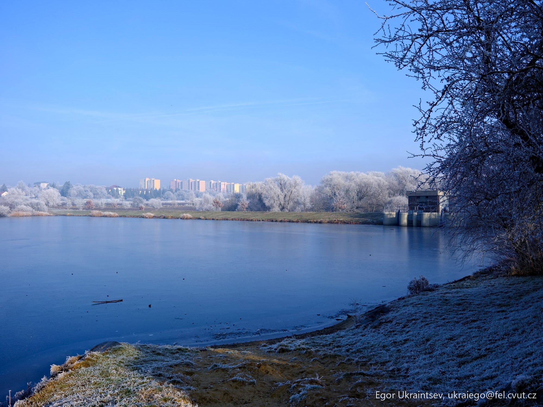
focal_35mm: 31
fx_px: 486
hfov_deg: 58.4
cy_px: 204
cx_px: 272
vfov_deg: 45.4
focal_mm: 39.6
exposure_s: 1/340
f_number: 5.6
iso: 100
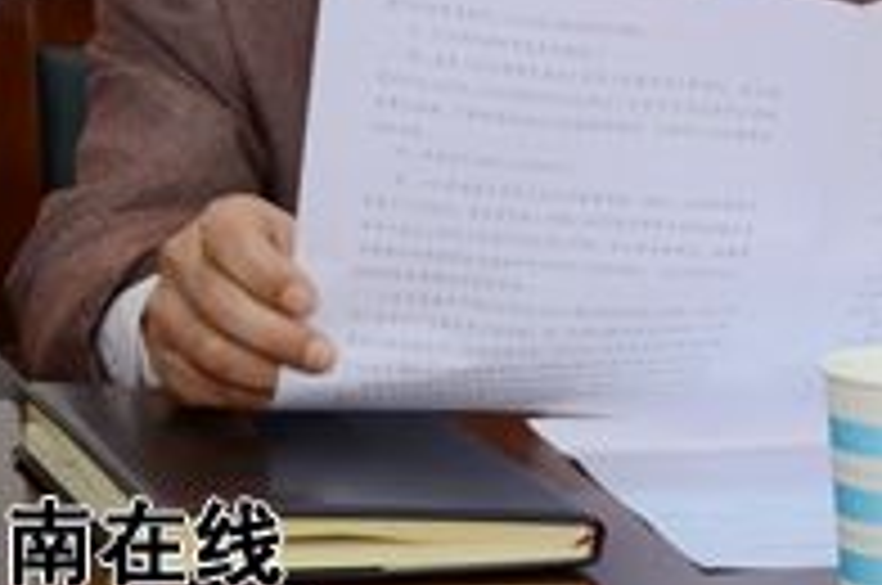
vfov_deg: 7.1
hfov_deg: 10.8
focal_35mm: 191
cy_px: -79
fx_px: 4672
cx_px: 693
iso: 160
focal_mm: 50
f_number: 5
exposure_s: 1/10
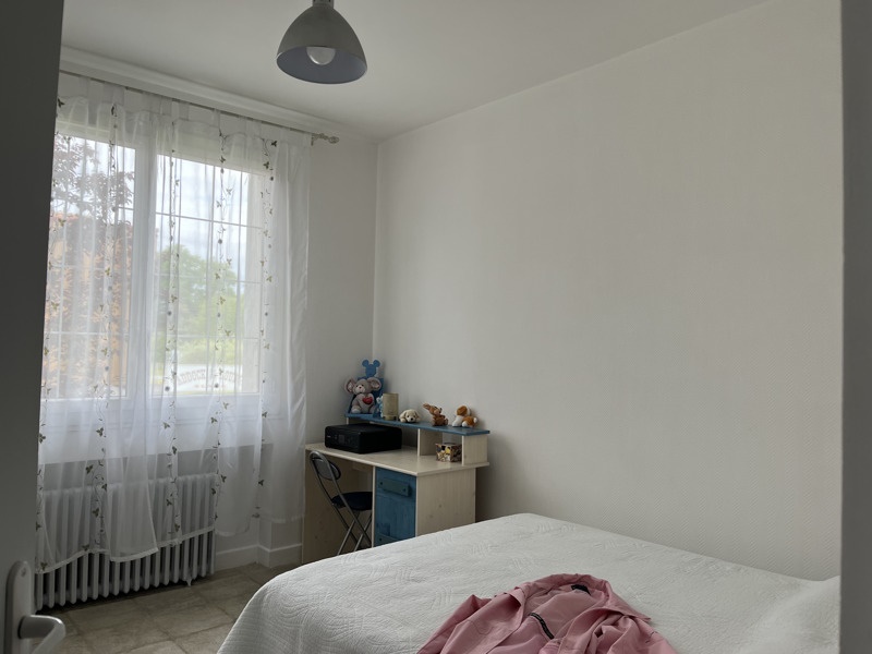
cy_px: 327
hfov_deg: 67.3
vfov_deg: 53.1
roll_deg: -2.1
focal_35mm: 26
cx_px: 436
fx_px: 655
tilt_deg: +1.9
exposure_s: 1/195
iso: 40
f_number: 1.6
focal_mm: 5.1
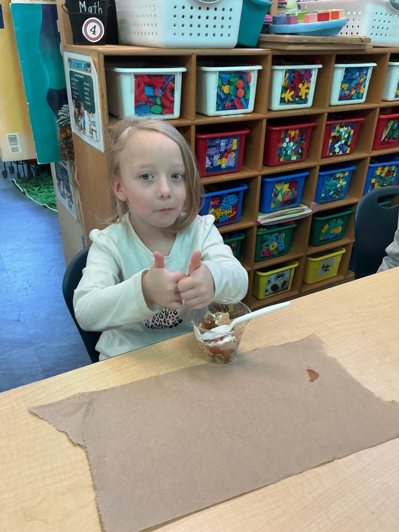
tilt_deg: -26.9
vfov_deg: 61.7
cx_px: 200
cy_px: 266
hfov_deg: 48.2
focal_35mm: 29
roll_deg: -2.8
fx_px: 446
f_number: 1.8
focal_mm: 3
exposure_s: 1/60
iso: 160
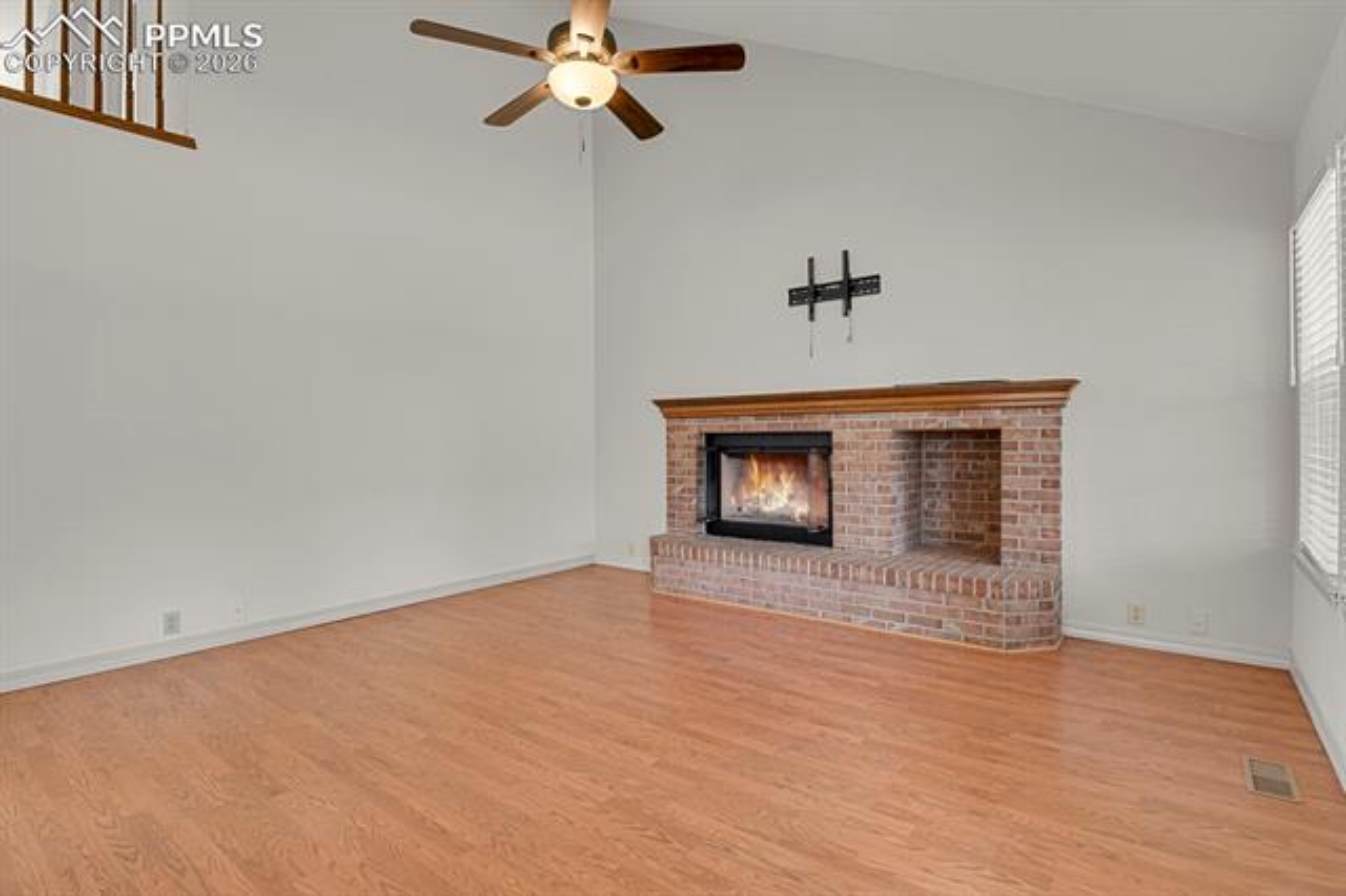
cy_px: 448
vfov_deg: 70.4
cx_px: 673
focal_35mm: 17
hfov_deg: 93.3
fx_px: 635
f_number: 8
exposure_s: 1/20
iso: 12800
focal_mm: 17
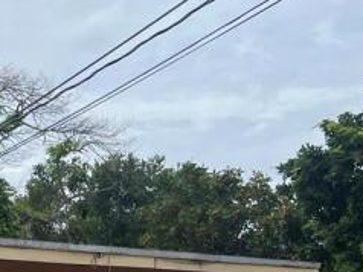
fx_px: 1100
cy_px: 356
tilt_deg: +0.0
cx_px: -322
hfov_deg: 15.6
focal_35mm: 105
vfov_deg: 13.5
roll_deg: +0.6
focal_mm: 5.1
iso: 50
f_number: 1.6
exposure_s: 1/5076
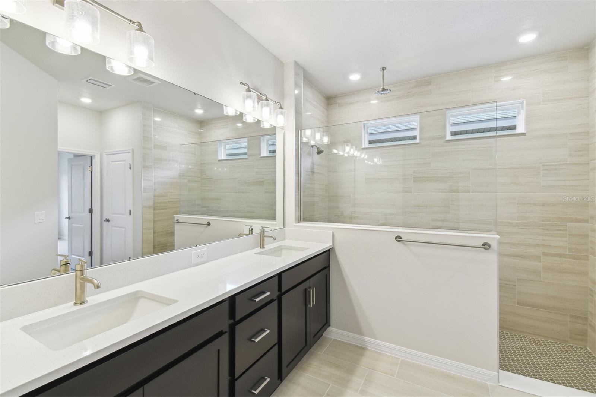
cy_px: 198
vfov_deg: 77.3
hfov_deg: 100.4
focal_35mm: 15
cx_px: 298
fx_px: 248
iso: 100
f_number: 7.1
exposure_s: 1/20
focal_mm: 10
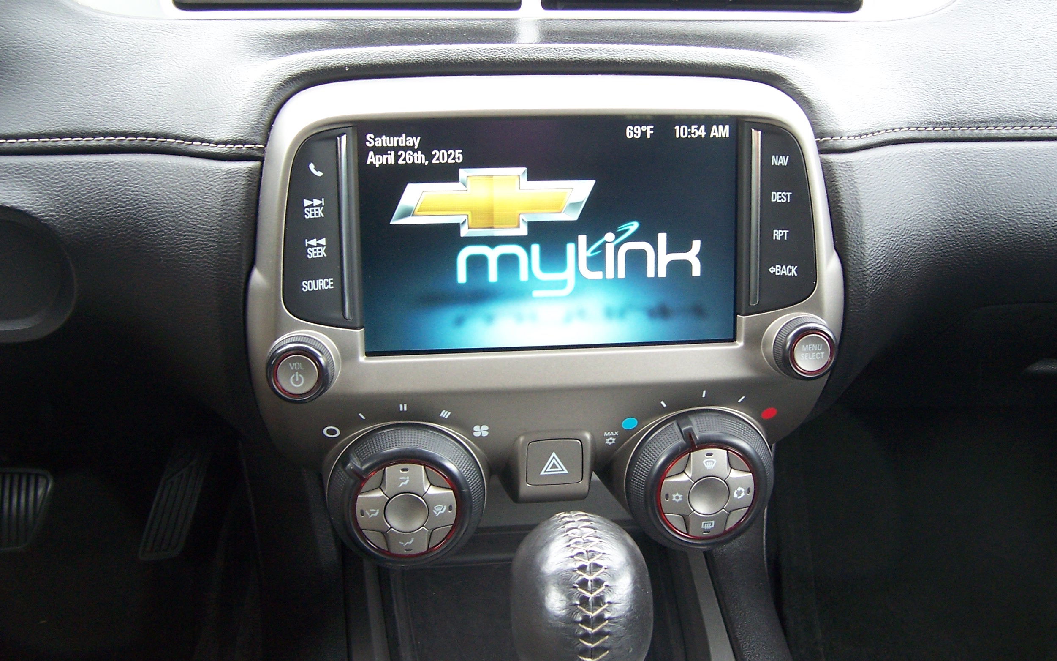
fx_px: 1037
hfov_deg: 54.0
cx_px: 538
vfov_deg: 35.2
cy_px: 257
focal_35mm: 36
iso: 140
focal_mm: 5.5
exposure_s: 1/30
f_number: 3.4
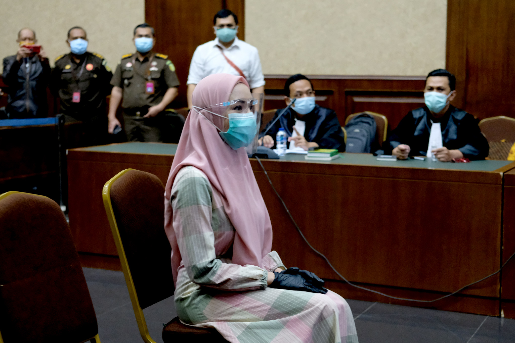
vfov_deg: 25.5
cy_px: 172
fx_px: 758
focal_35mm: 53
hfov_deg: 37.5
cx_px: 258
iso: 5000
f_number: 2.5
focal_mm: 35
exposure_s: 1/125
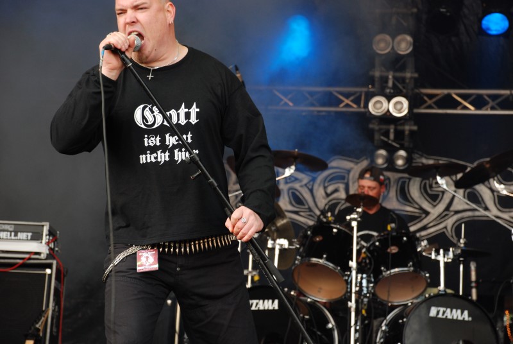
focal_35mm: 120
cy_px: 172
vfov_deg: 11.5
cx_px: 256
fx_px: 1713
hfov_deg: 17.0
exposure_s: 1/80
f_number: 5.6
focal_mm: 80
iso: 400
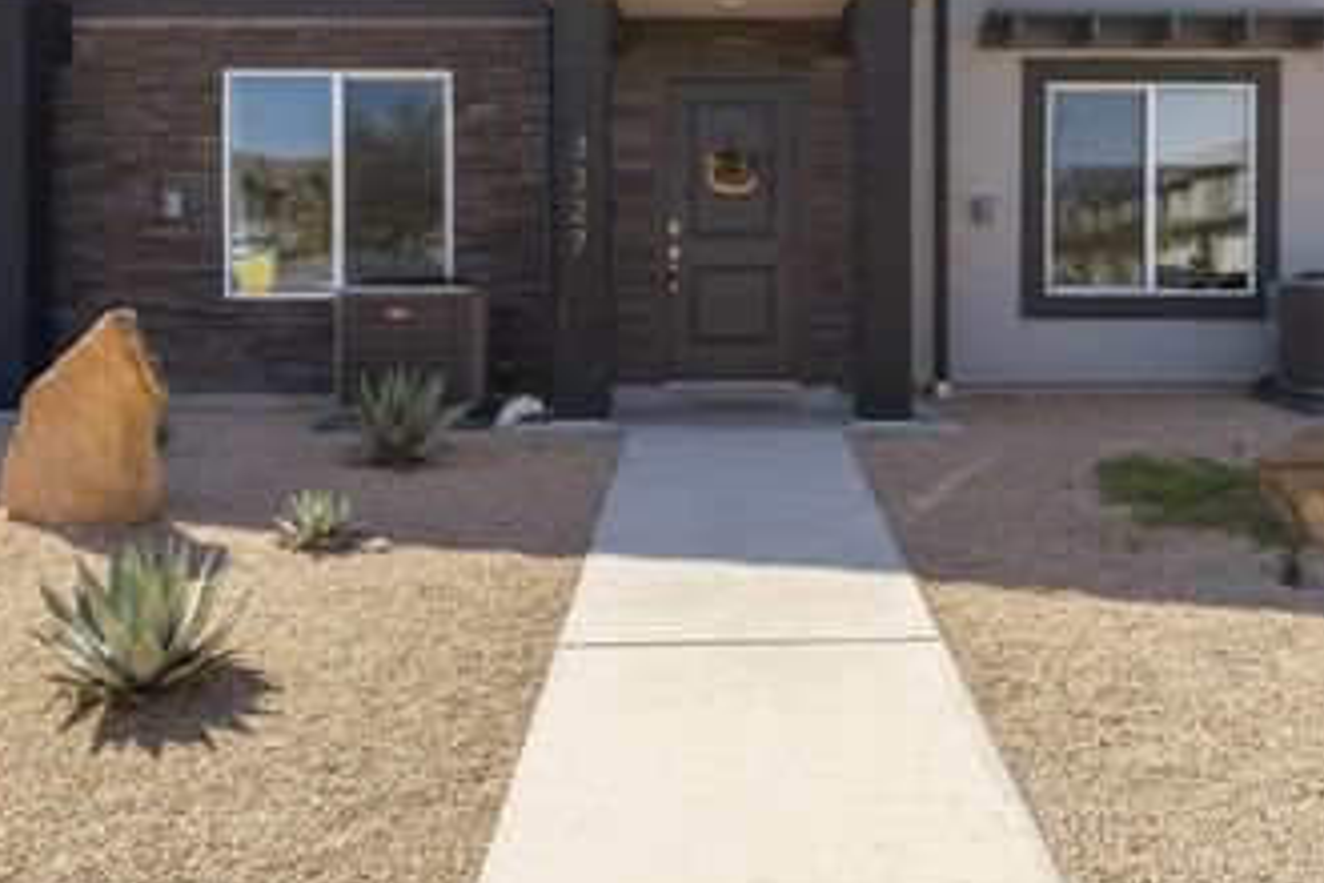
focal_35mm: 31
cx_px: 746
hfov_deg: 60.1
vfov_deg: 40.8
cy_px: 191
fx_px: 1140
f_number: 6.3
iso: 800
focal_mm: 16
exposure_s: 1/2000
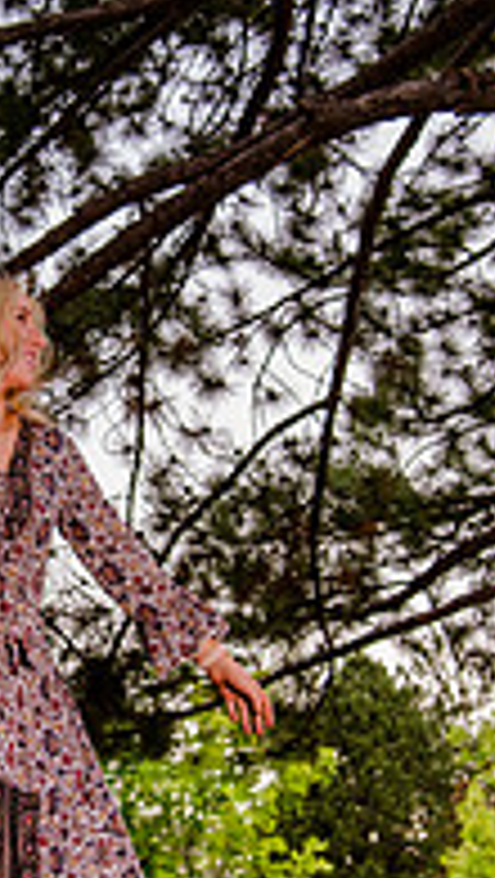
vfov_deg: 25.8
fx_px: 1909
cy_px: 540
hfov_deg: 14.6
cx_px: 11
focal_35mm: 82
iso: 1000
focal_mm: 34
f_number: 4
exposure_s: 1/250
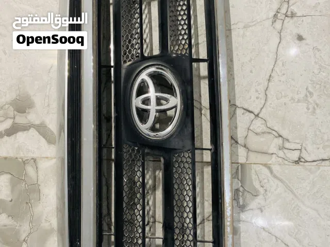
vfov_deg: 53.1
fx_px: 248
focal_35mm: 26
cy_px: 124
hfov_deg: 67.3
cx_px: 165
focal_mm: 4.25
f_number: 1.8
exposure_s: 1/100
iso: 125
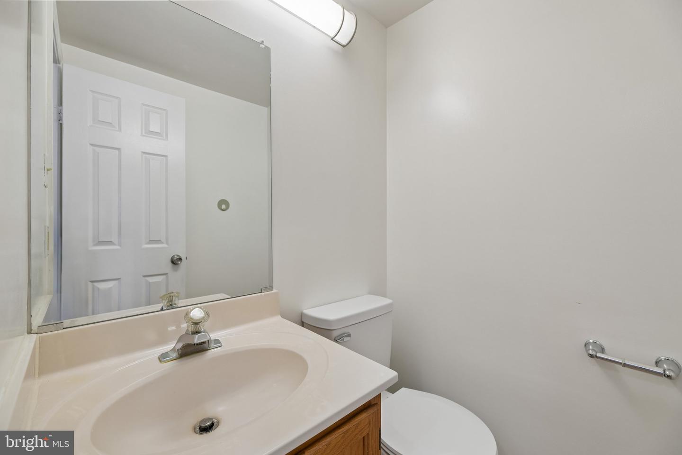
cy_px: 228
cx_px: 341
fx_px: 265
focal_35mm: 14
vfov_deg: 81.2
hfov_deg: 104.3
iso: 100
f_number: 6.3
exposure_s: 1/13
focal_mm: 14
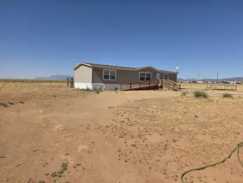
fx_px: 161
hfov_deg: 73.9
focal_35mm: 23
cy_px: 92
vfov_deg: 58.9
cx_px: 122
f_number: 1.7
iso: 64
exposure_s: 1/7944
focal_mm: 6.25
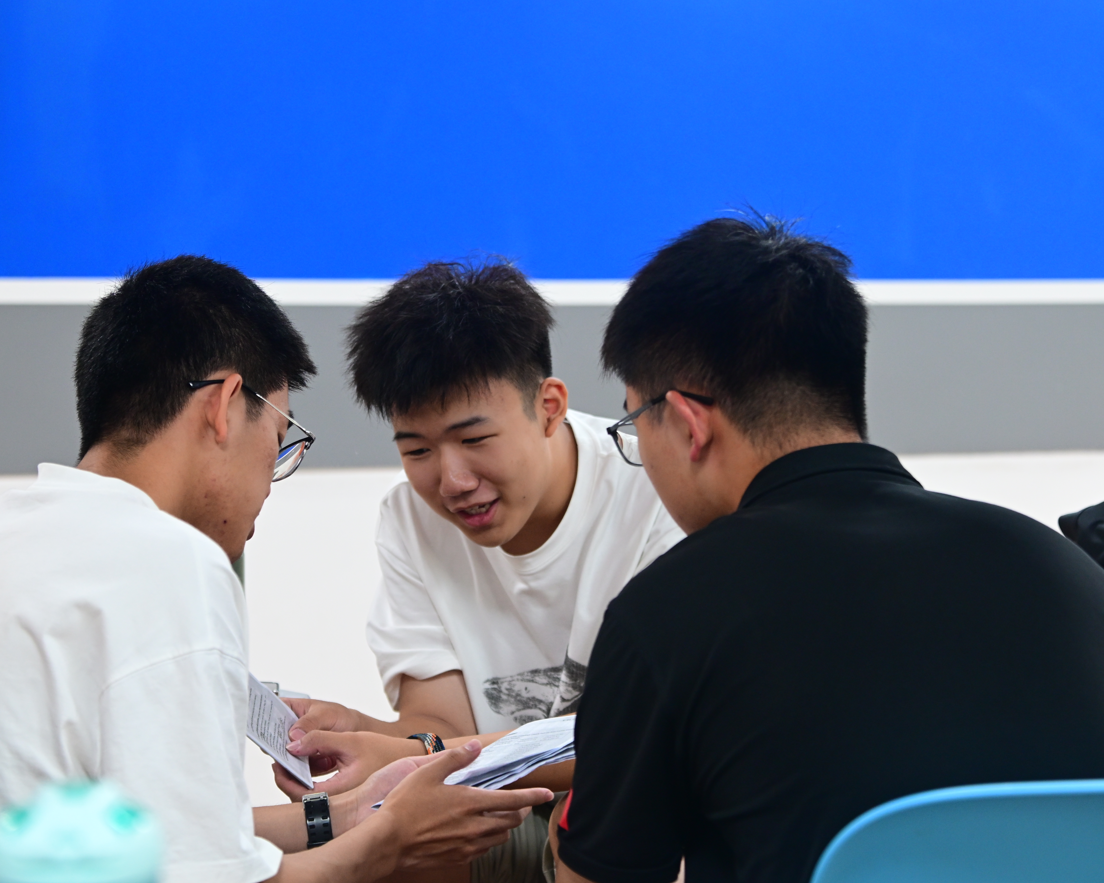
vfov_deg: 19.7
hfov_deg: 24.4
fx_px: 2548
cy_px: 441
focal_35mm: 78
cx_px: 448
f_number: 2.8
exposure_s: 1/100
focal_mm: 46
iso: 800
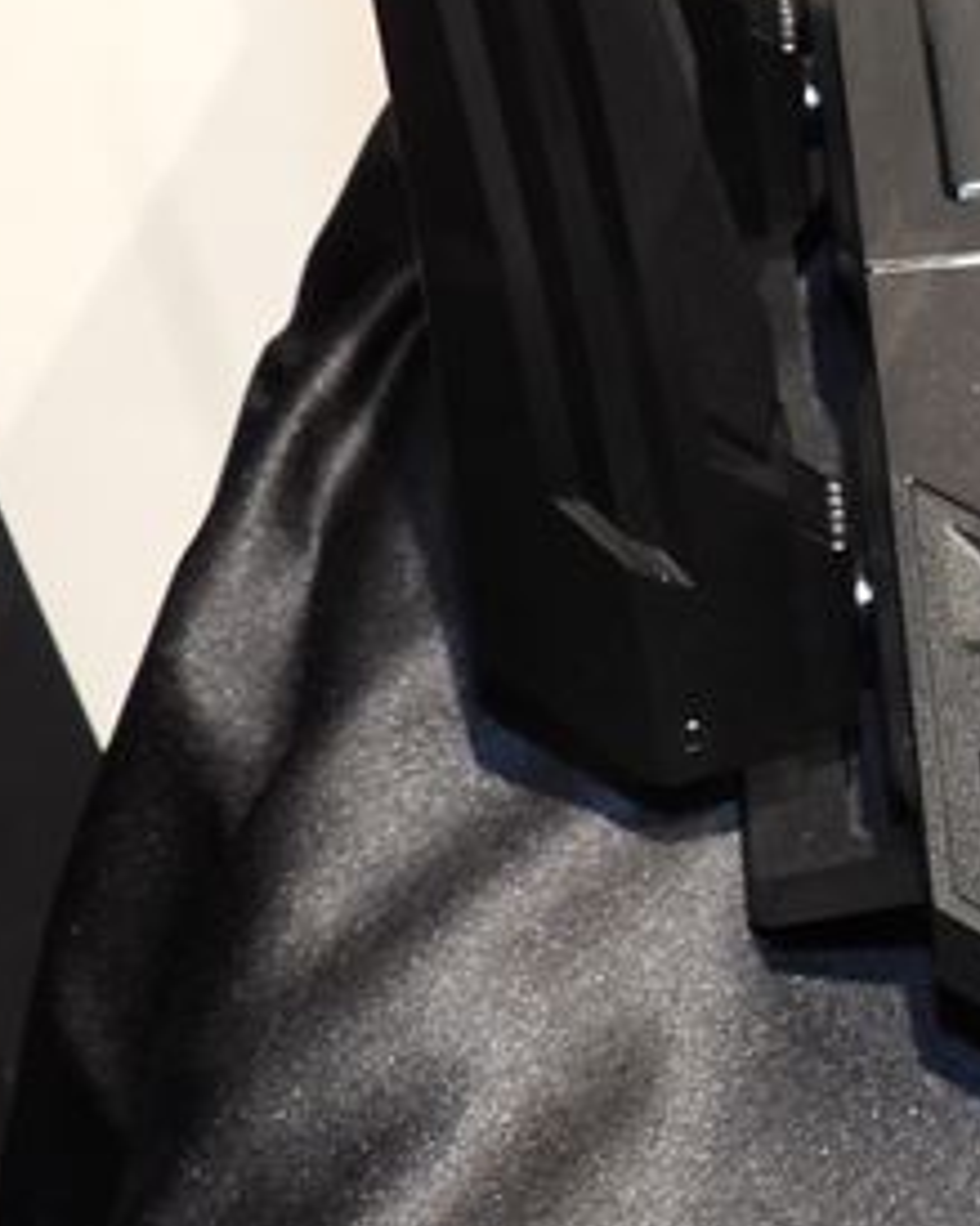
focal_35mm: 146
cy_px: 9
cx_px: 1933
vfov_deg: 13.0
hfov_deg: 9.9
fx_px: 5296
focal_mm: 7.1
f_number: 3.2
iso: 200
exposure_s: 1/30
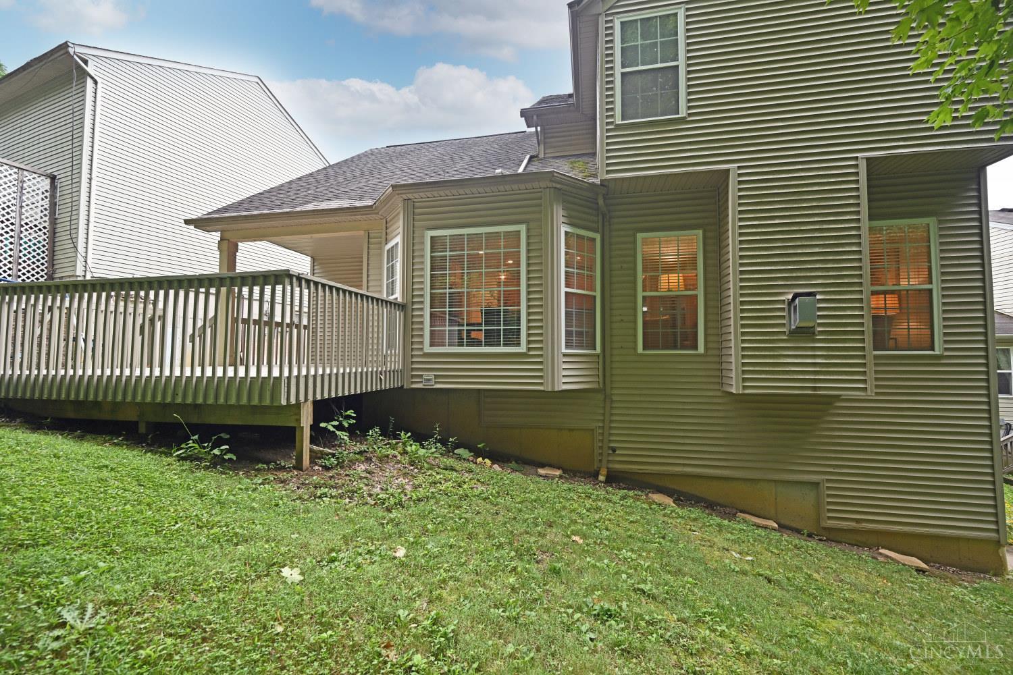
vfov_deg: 81.2
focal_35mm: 14
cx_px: 506
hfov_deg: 104.3
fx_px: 394
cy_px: 338
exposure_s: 1/80
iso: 200
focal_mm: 14
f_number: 4.5
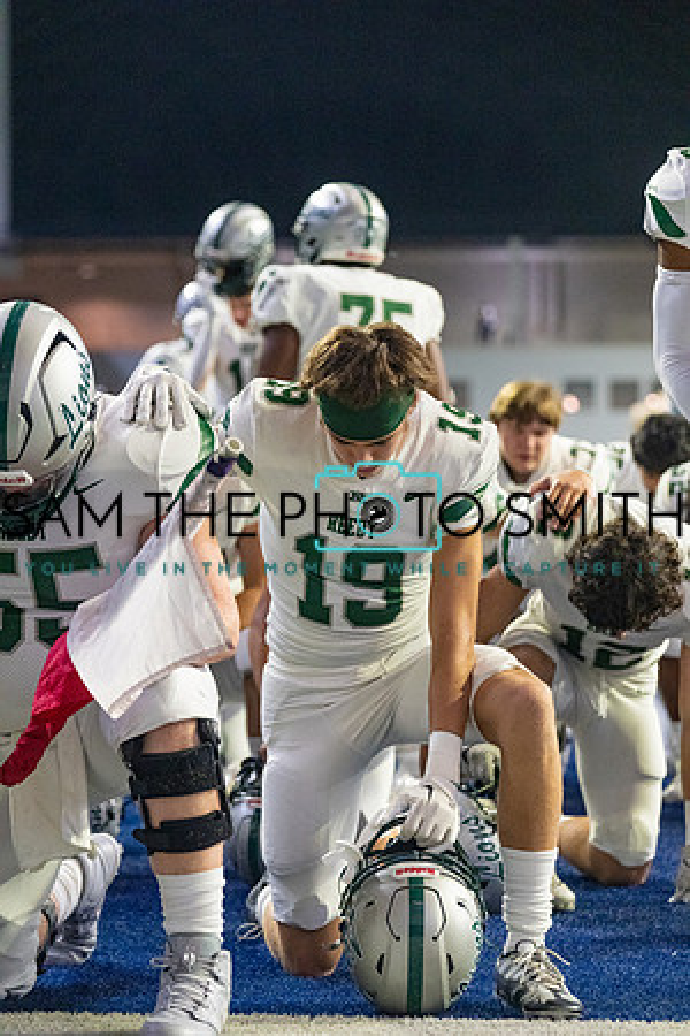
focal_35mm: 117
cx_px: 345
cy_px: 518
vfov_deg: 17.5
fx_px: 3363
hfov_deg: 11.7
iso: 10000
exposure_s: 1/500
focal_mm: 117
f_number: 4
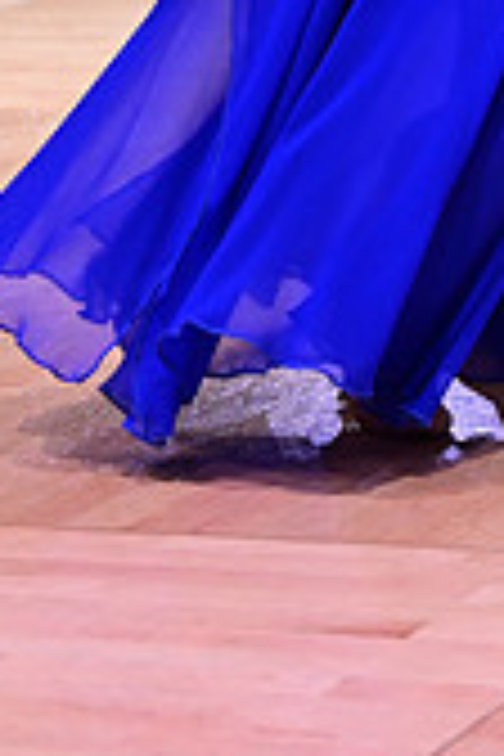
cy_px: -464
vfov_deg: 8.3
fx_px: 5082
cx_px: 706
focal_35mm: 242
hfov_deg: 5.6
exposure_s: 1/400
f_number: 2.8
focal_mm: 70
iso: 1600
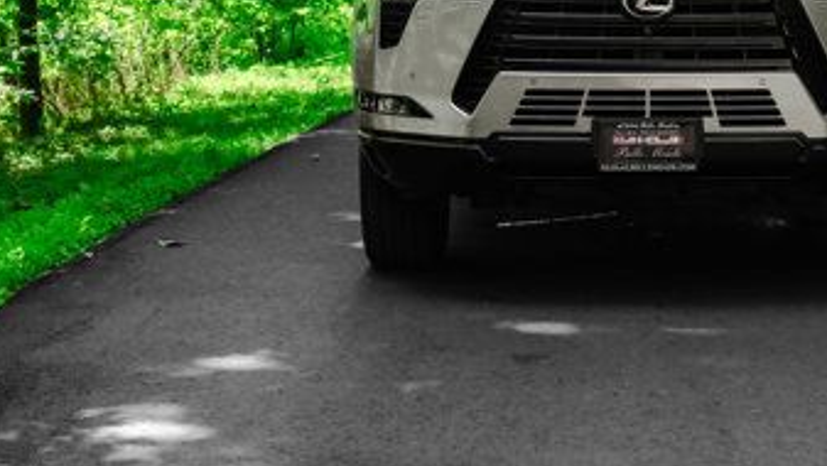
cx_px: 653
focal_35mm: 98
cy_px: -11
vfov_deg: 12.2
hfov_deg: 21.5
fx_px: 2150
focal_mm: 48
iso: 800
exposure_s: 1/250
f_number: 7.1
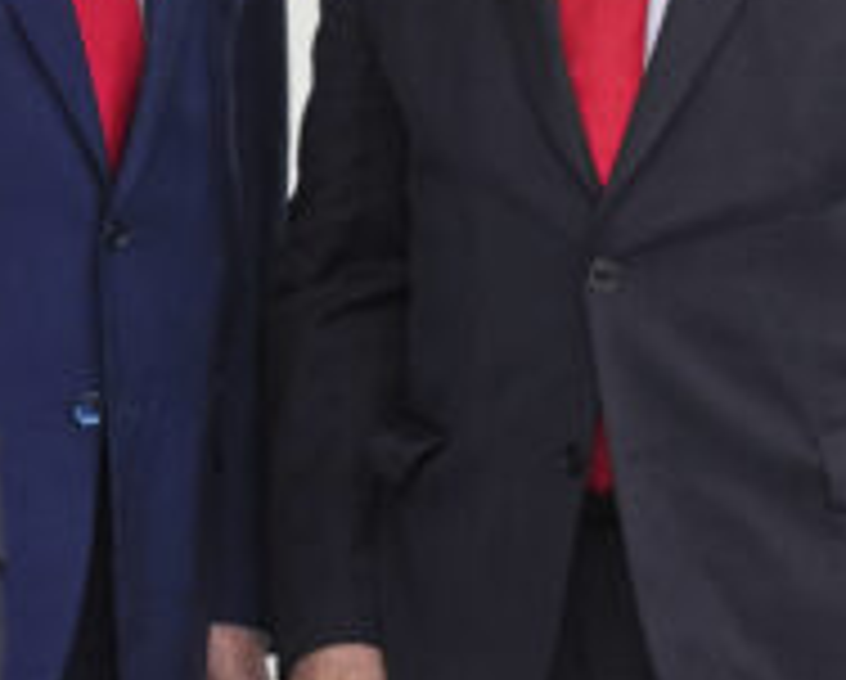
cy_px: -36
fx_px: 15397
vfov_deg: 2.5
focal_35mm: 614
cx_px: 470
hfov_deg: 3.1
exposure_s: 1/500
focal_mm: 191
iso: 800
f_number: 2.8
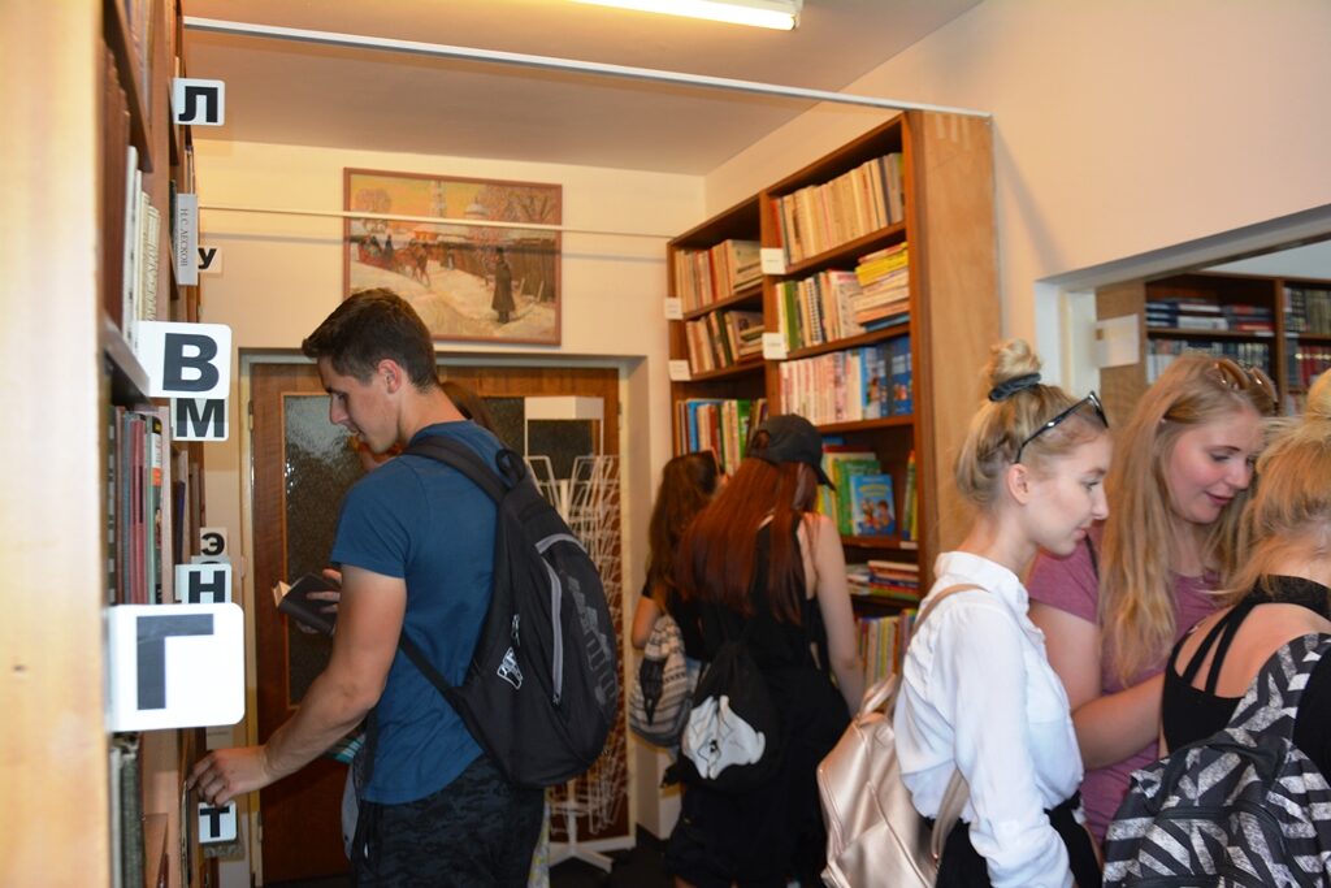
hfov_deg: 59.5
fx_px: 1165
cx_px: 666
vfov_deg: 41.7
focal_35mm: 32
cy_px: 444
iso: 400
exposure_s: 1/60
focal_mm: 21
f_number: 3.8
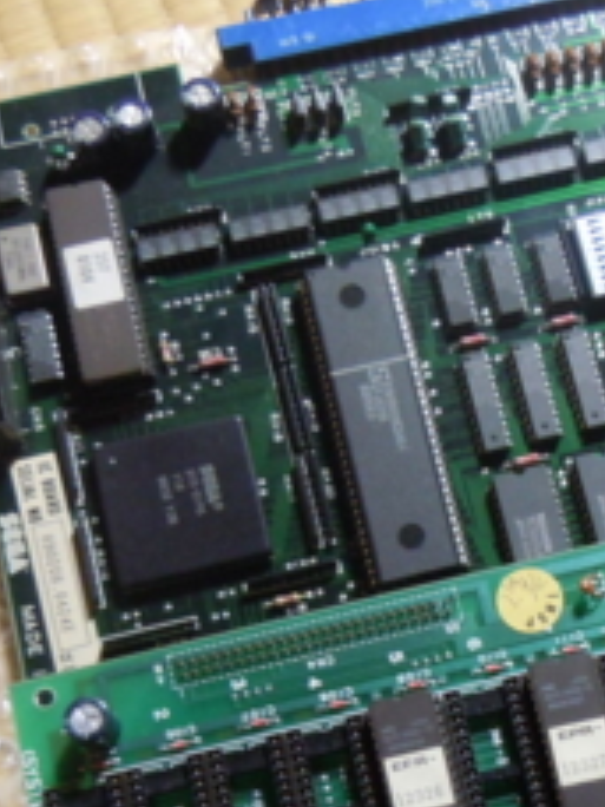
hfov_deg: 18.4
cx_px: 538
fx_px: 1841
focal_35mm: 79
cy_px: 588
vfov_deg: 24.5
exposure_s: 1/6
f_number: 3.5
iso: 400
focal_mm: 5.4
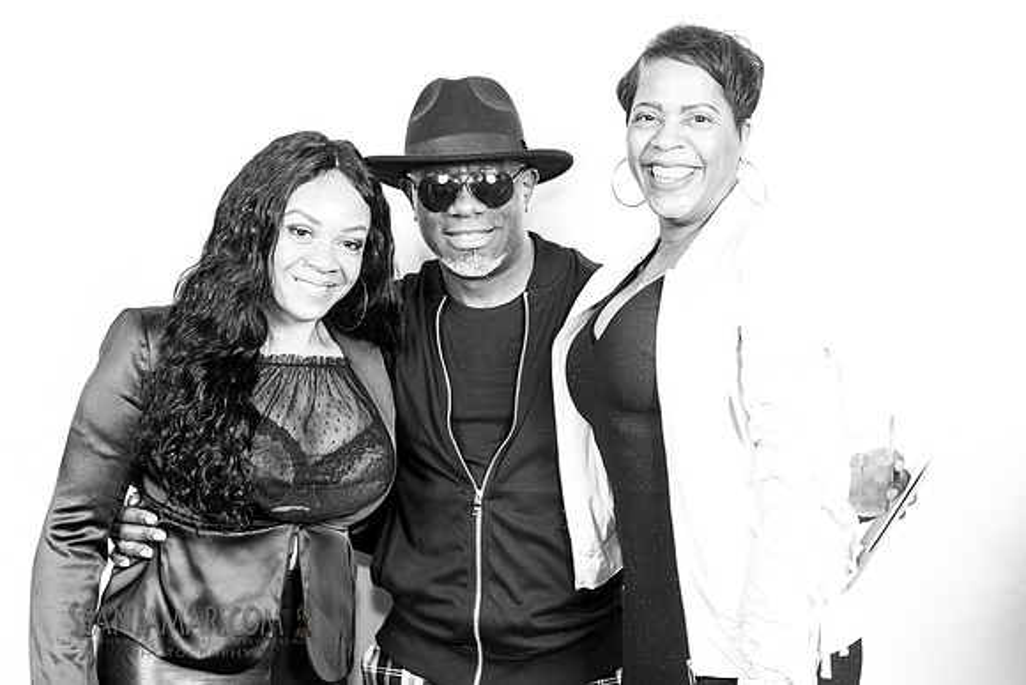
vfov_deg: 22.6
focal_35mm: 60
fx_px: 1710
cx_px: 513
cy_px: 342
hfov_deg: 33.4
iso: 500
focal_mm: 60
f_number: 4
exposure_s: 1/200
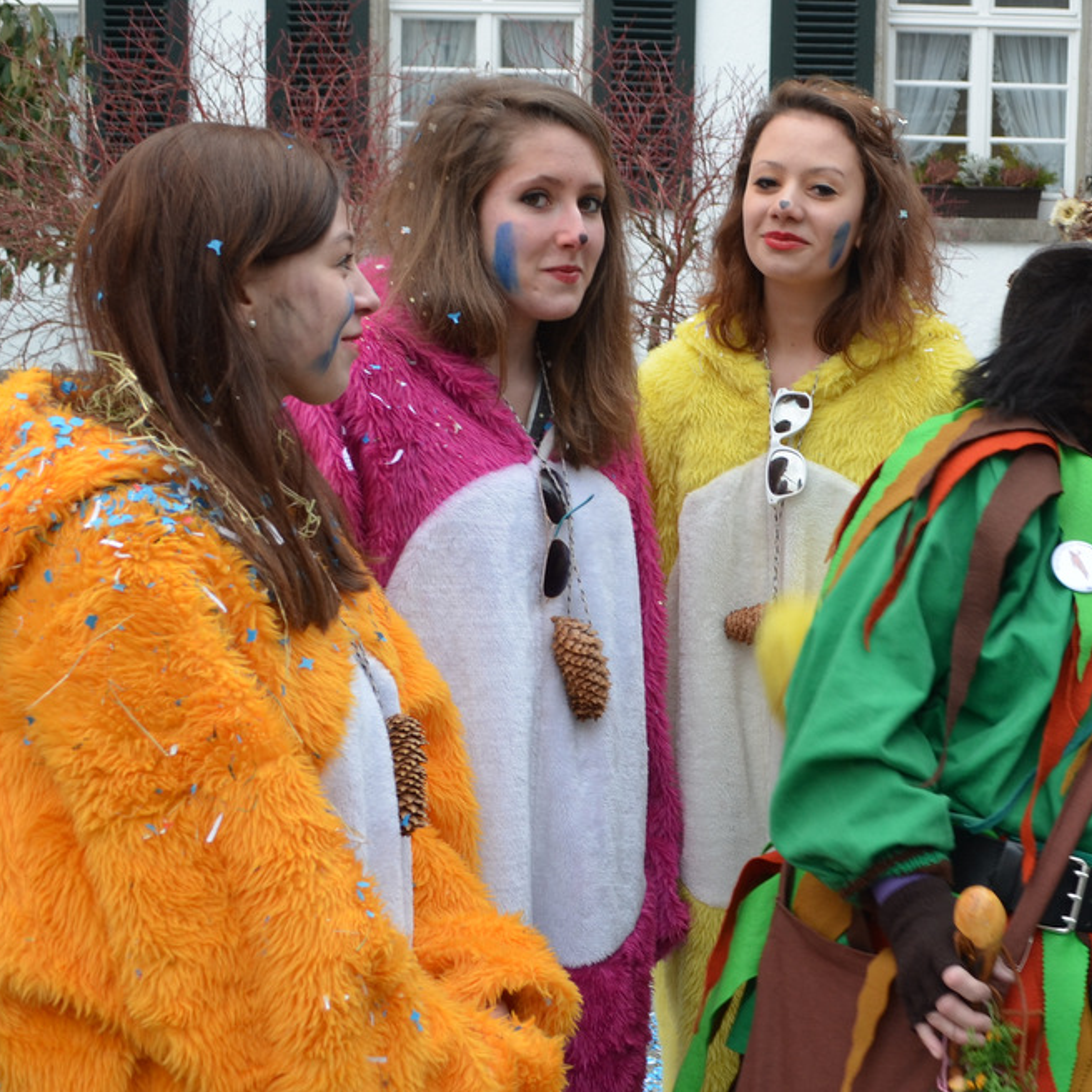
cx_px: 975
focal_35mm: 42
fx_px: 1499
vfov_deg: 40.0
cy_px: 573
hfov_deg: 37.5
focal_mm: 18
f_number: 4.5
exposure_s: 1/80
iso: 200
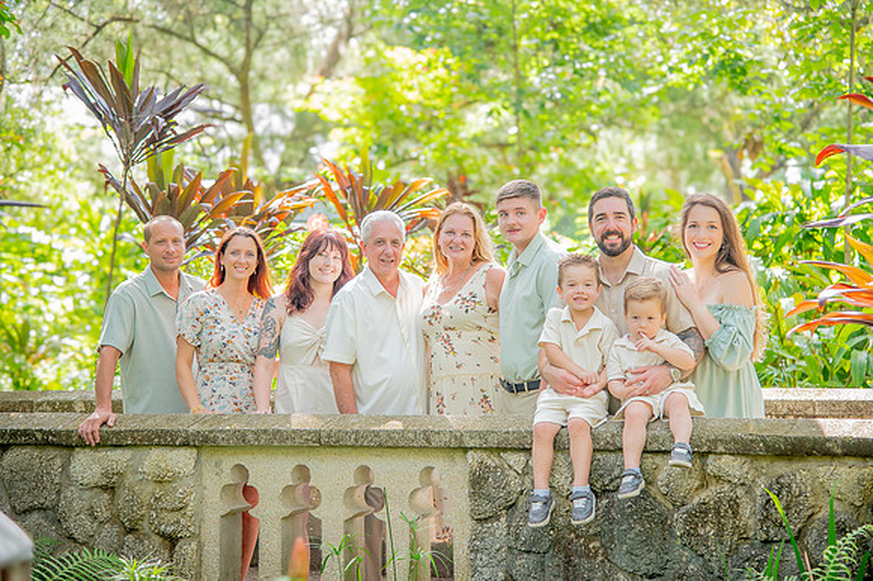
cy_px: 278
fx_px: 2097
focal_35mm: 87
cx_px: 456
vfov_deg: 15.8
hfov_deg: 23.5
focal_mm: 78
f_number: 4
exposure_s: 1/250
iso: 640
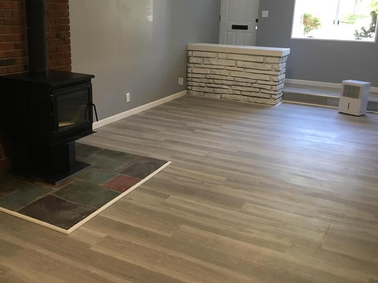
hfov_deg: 50.1
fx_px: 404
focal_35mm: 37
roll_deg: -1.8
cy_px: 127
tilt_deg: -16.0
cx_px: 172
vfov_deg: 38.6
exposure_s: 1/30
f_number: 2.2
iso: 64
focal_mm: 4.15
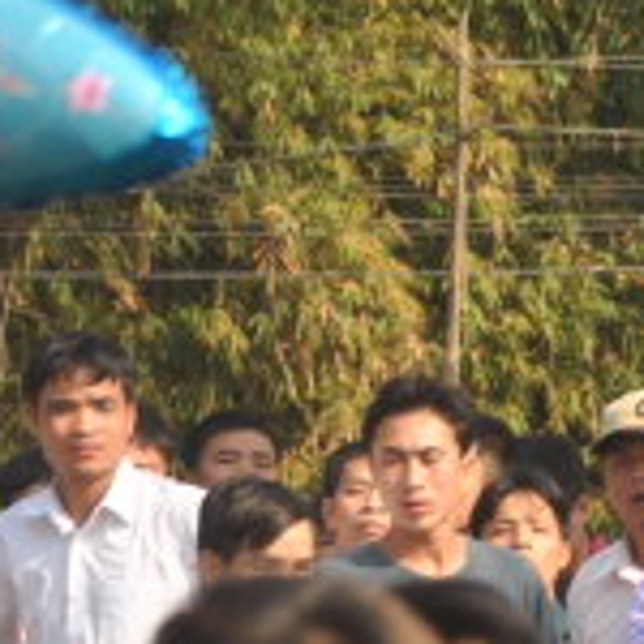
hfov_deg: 3.0
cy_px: 874
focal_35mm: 592
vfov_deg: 3.0
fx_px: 12458
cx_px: 1028
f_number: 7.1
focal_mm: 105
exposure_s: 1/320
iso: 200
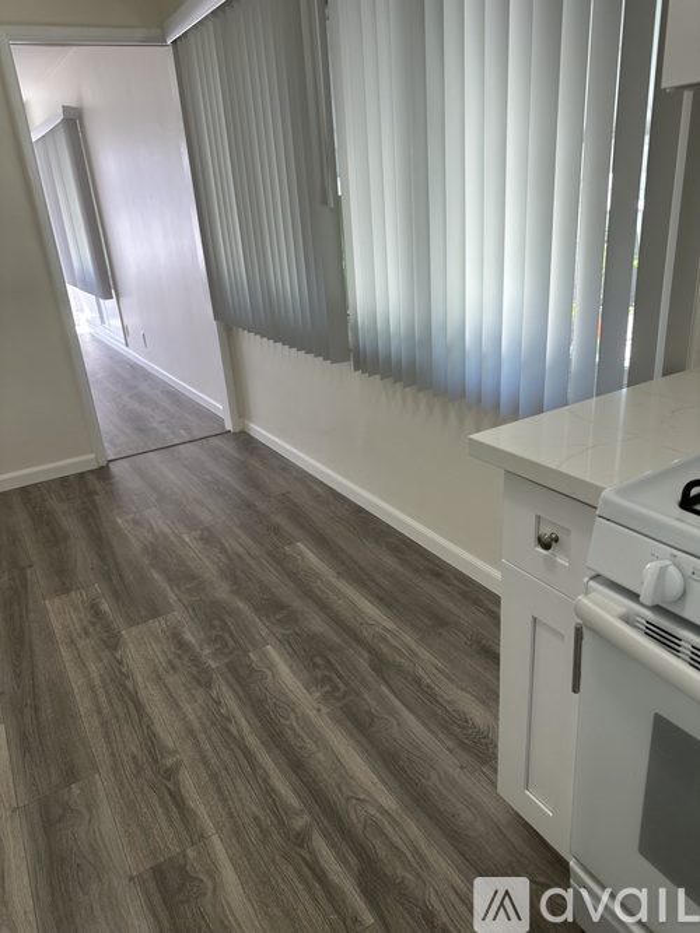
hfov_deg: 56.8
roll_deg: +3.6
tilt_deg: -21.7
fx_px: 647
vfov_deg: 71.6
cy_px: 466
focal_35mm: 24
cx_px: 350
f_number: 1.78
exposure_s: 1/121
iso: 50
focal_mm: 6.86
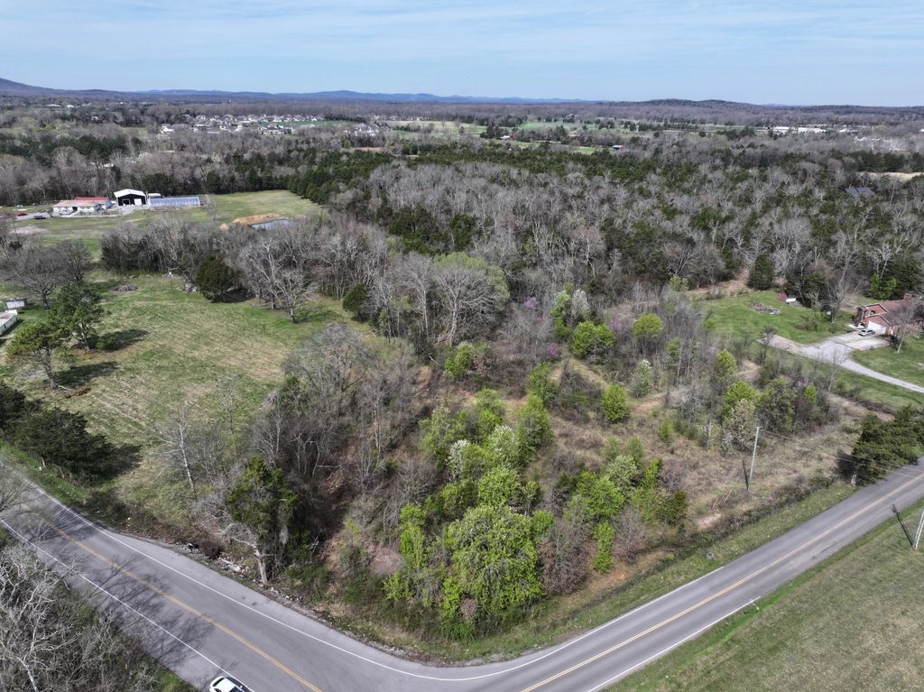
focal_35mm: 24
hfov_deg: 71.6
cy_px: 346
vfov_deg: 56.8
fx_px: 640
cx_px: 462
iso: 150
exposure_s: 1/2000
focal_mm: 12.29
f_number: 2.8
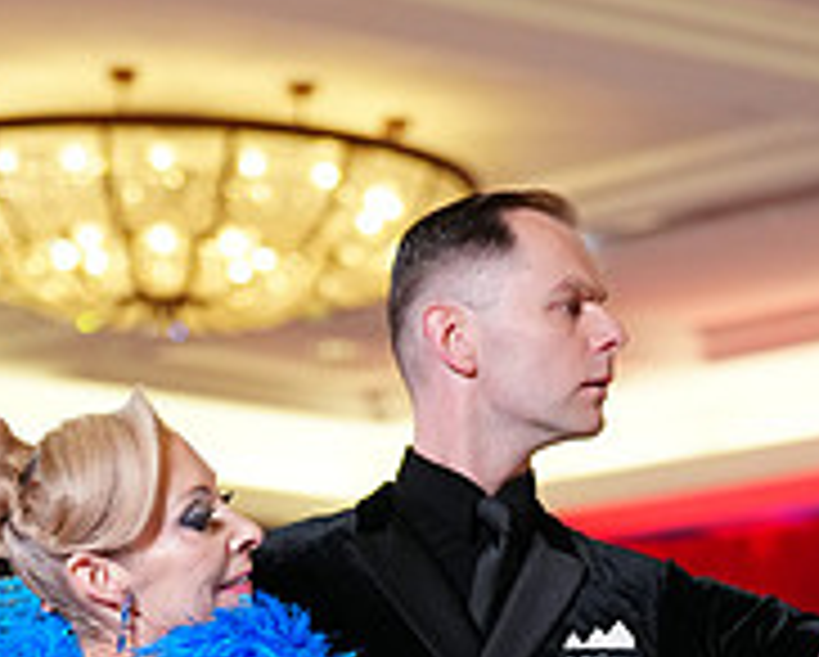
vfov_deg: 7.3
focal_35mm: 209
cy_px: 999
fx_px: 5071
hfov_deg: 9.2
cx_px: 376
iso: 2500
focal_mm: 70
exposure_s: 1/400
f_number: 2.8
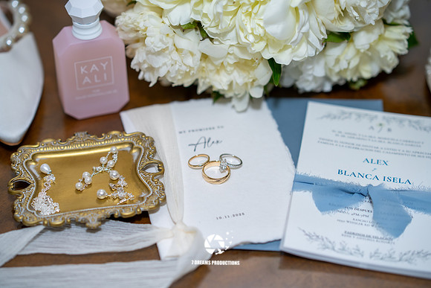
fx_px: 1018
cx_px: 216
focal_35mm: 85
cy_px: 144
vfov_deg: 16.1
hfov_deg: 23.9
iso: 320
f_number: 2
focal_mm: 85
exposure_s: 1/125
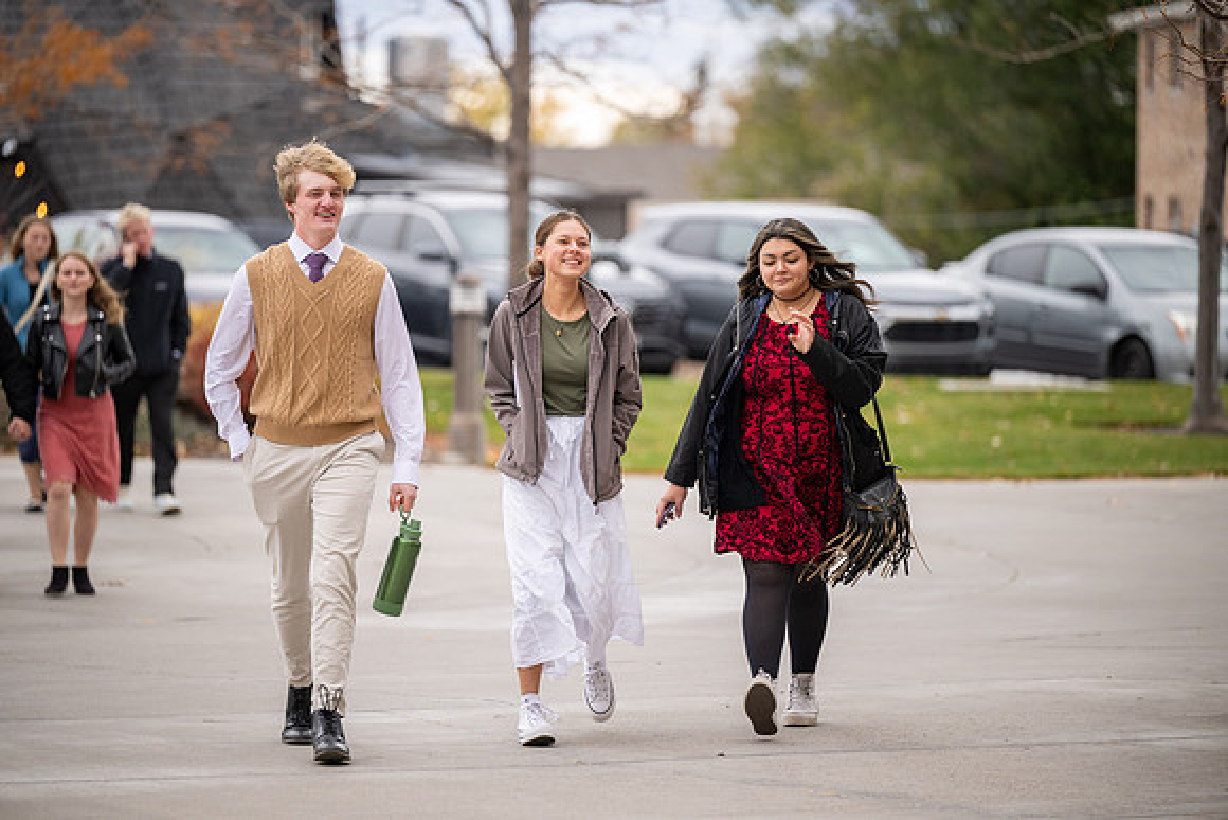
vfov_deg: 6.9
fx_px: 6823
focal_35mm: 200
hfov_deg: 10.3
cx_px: 614
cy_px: 410
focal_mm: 200
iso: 400
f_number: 2.8
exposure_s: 1/640
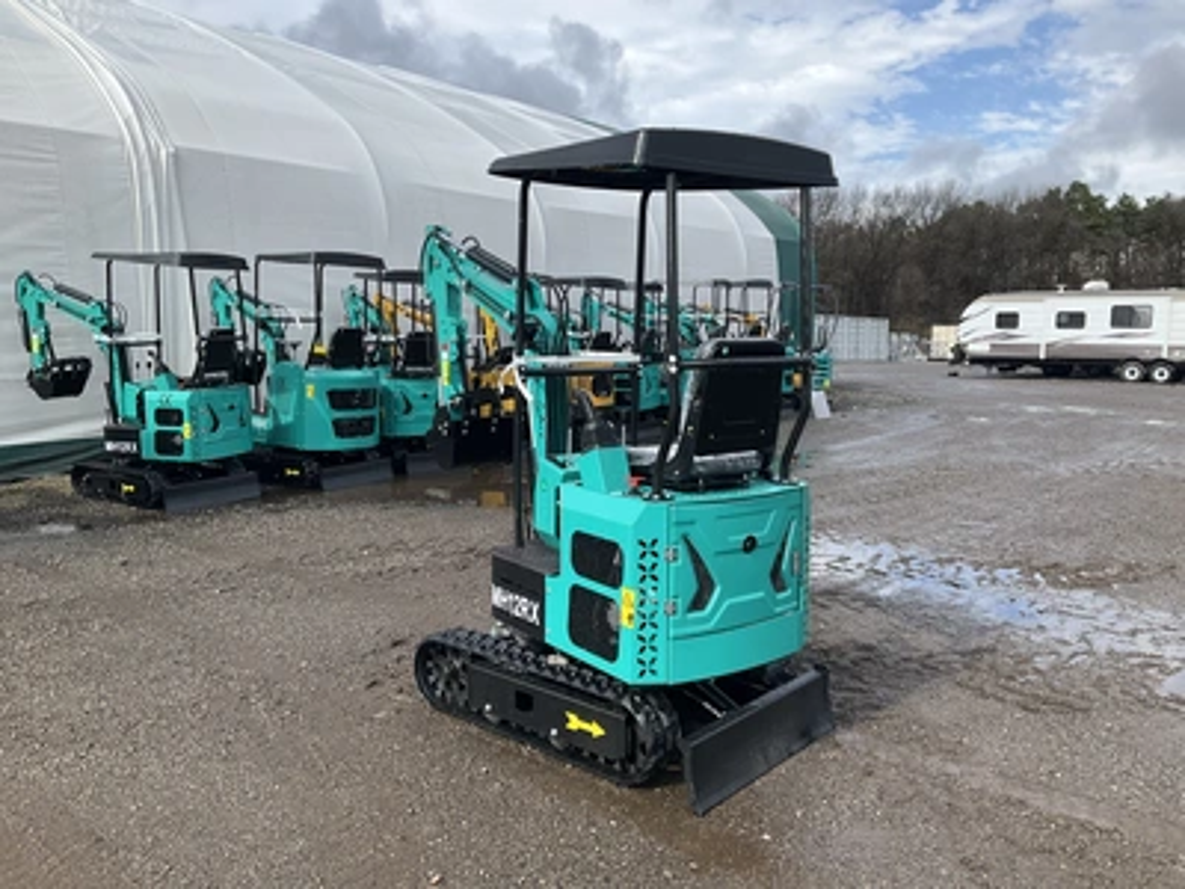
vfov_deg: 48.2
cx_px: 592
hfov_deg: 61.7
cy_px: 444
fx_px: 993
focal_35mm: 29
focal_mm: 3
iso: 25
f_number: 1.8
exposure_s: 1/1412
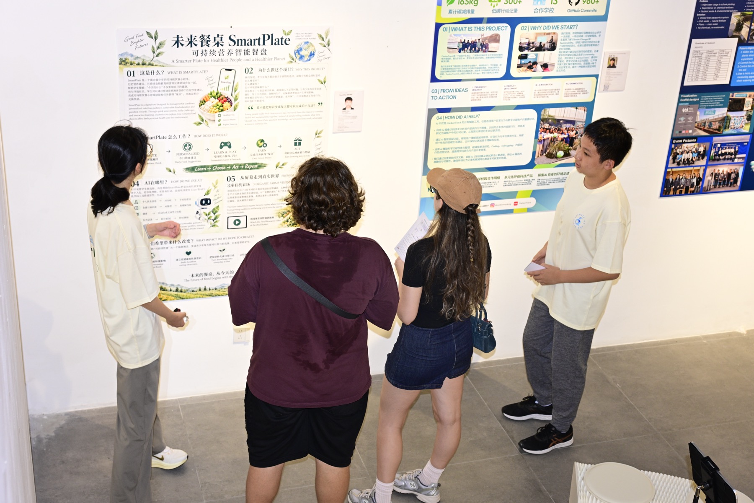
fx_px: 1026
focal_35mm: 49
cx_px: 377
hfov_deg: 40.3
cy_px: 252
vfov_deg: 27.5
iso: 1000
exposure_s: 1/160
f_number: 5
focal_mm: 49
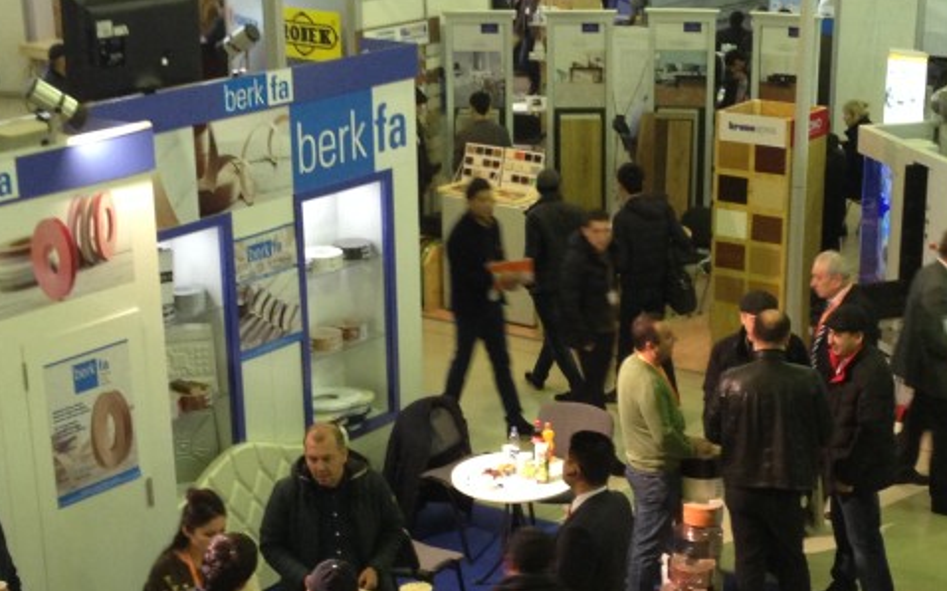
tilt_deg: -20.2
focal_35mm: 75
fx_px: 1934
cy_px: 432
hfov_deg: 27.5
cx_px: 525
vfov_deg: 17.3
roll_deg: -0.5
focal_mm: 4.12
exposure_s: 1/20
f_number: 2.4
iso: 125
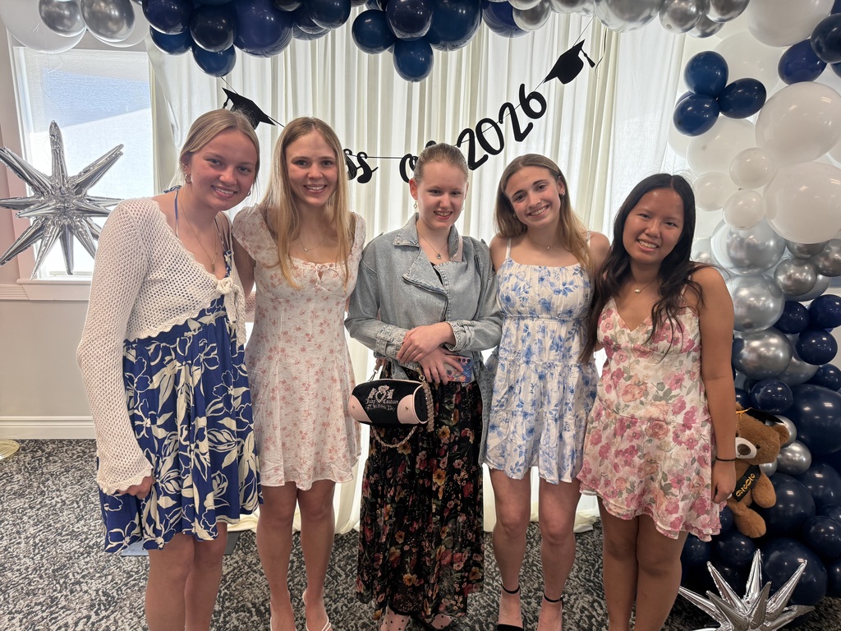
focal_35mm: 24
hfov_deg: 71.6
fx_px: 583
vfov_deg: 56.8
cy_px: 316
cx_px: 420
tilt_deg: -13.4
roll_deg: -1.6
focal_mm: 6.76
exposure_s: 1/121
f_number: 1.78
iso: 160
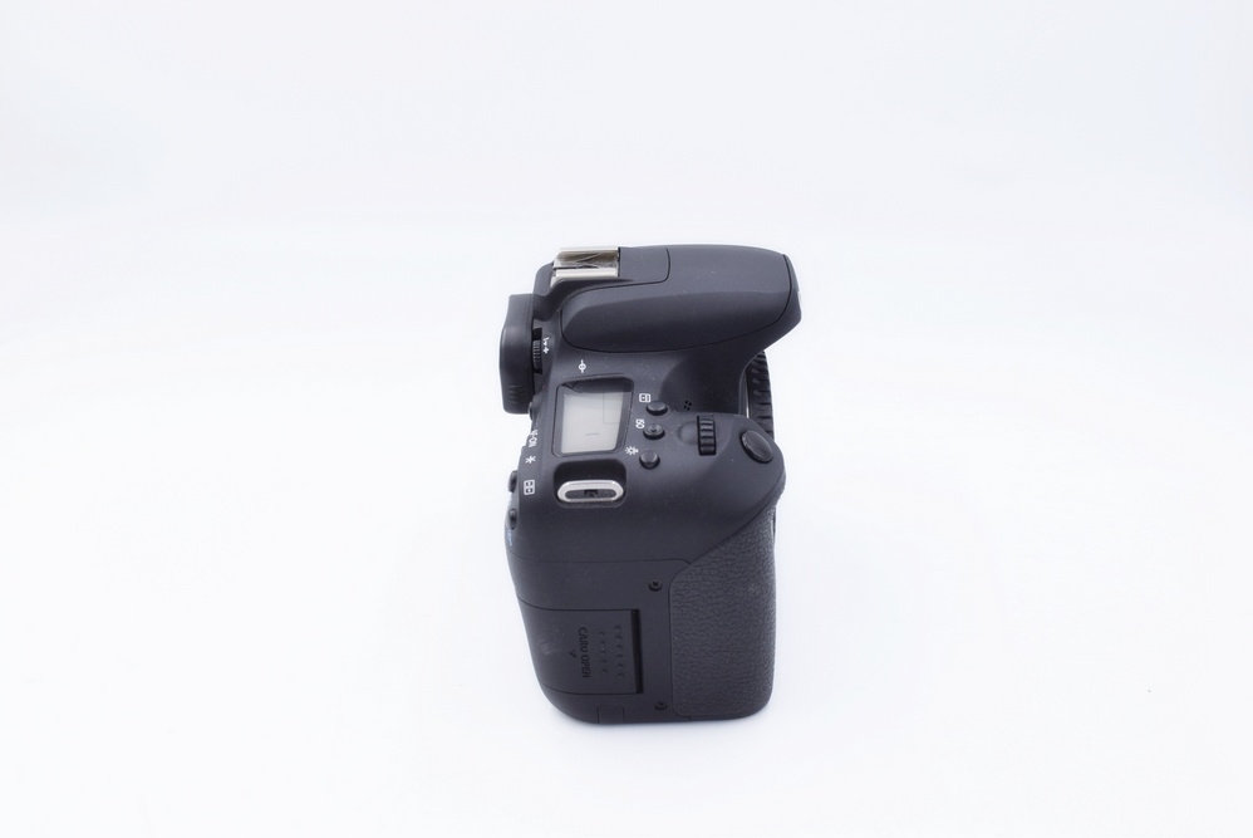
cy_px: 419
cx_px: 626
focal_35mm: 39
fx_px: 1358
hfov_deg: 49.5
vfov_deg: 34.3
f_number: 8
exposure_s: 1/160
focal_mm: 26
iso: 400
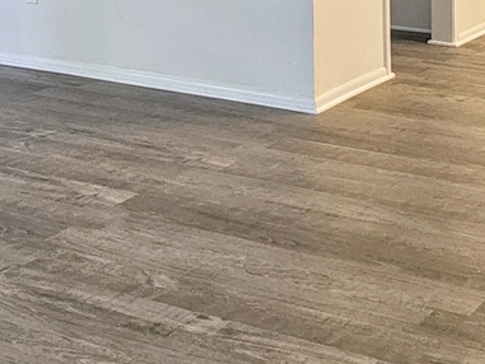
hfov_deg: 22.4
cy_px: -111
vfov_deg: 16.1
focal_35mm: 87
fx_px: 1219
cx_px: 182
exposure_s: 1/40
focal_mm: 6.3
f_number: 1.7
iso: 100
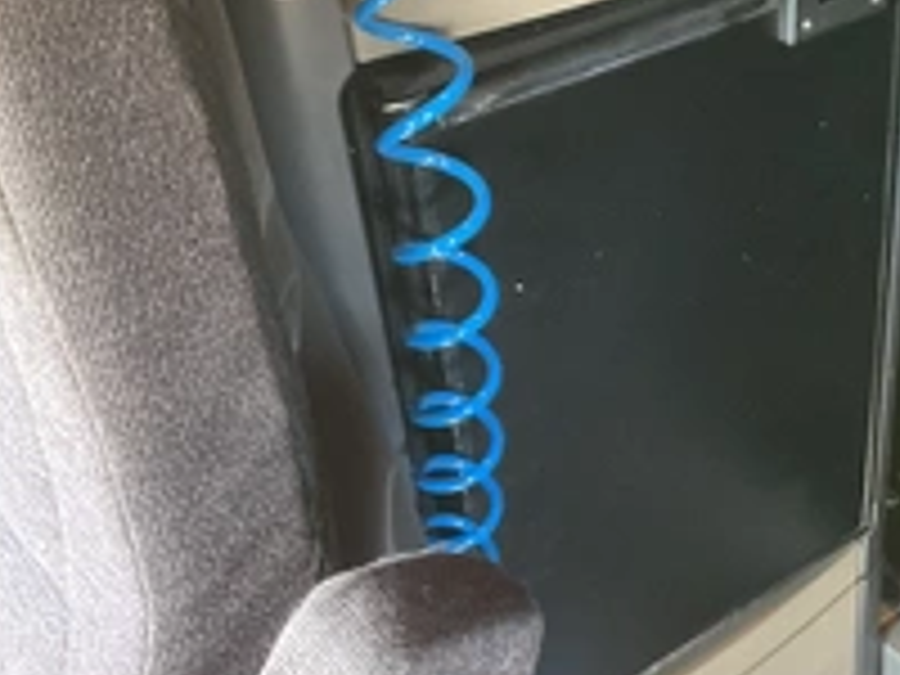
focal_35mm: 58
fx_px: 1508
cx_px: 760
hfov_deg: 32.0
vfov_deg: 25.2
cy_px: 374
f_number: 1.8
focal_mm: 3
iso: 320
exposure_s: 1/35
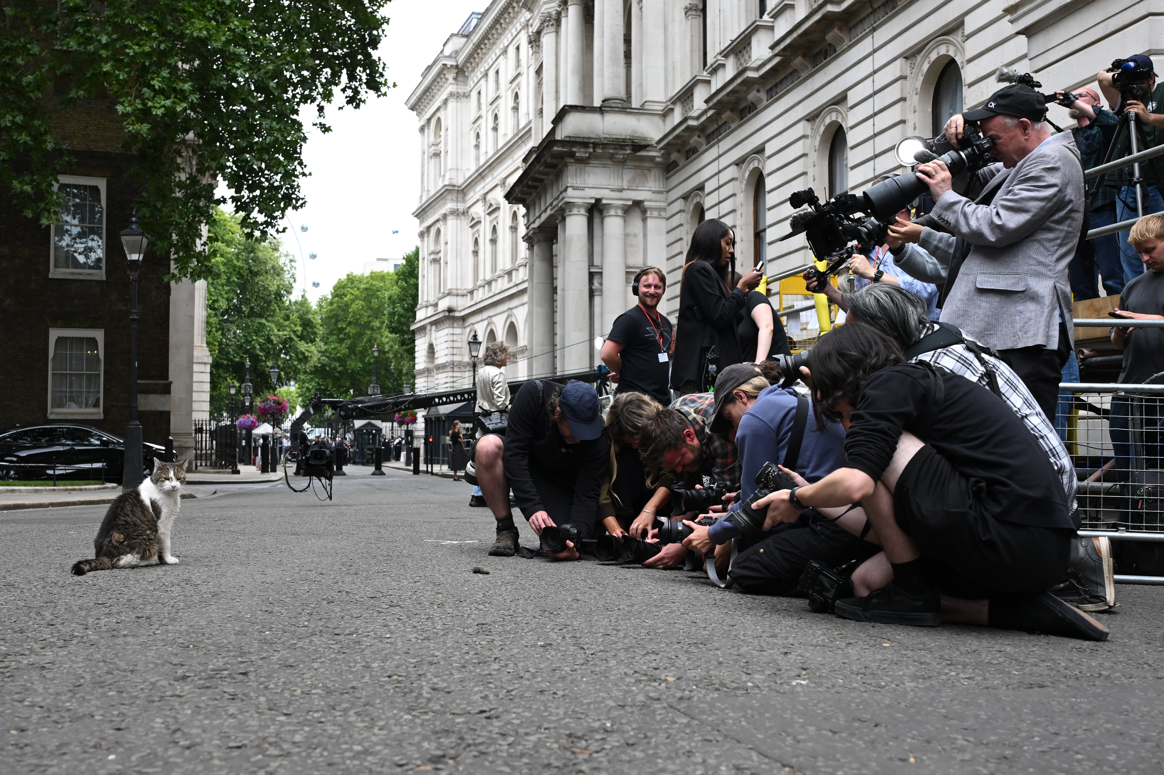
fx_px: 1164
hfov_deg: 53.1
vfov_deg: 36.9
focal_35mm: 36
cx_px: 582
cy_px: 388
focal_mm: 24
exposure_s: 1/800
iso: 500
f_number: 4
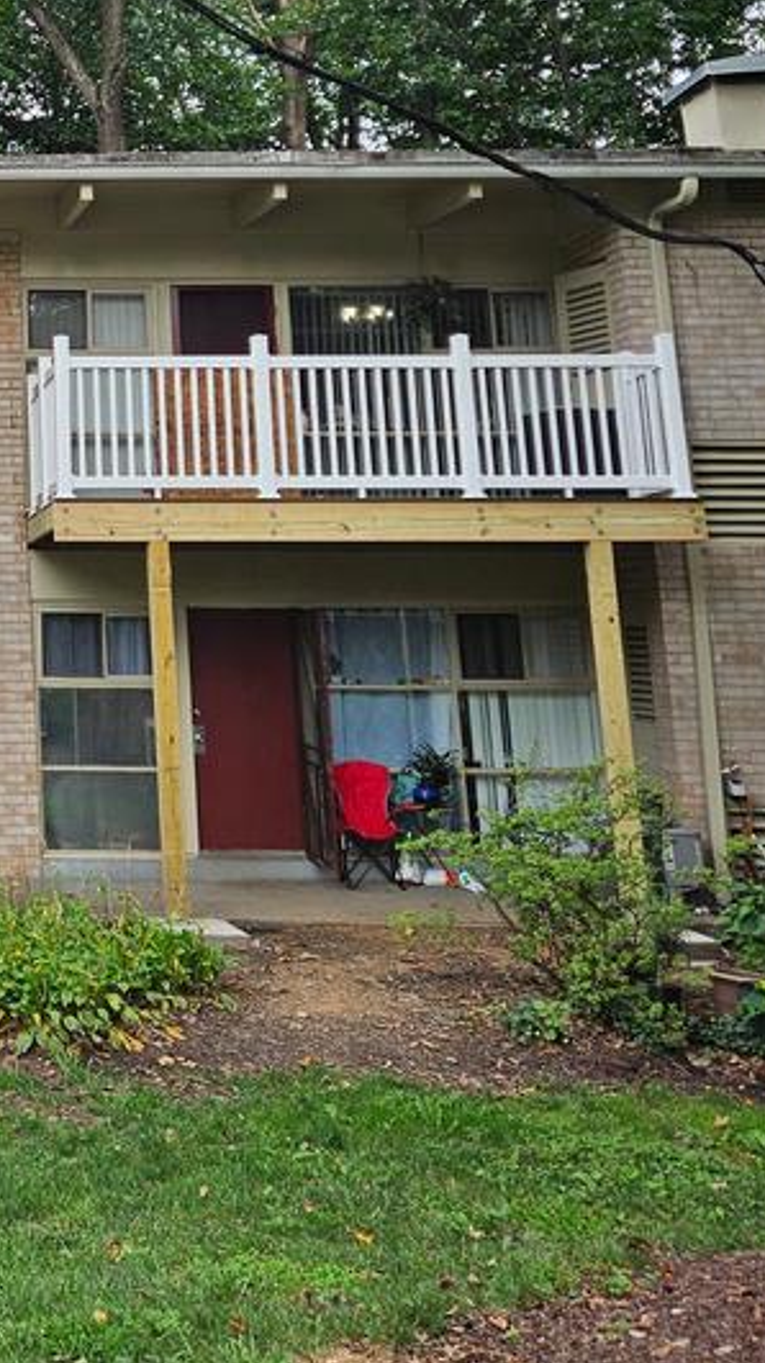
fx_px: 1842
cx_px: -177
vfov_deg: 39.0
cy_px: 264
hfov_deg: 21.6
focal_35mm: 51
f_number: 1.8
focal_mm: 5.4
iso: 25
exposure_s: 1/297
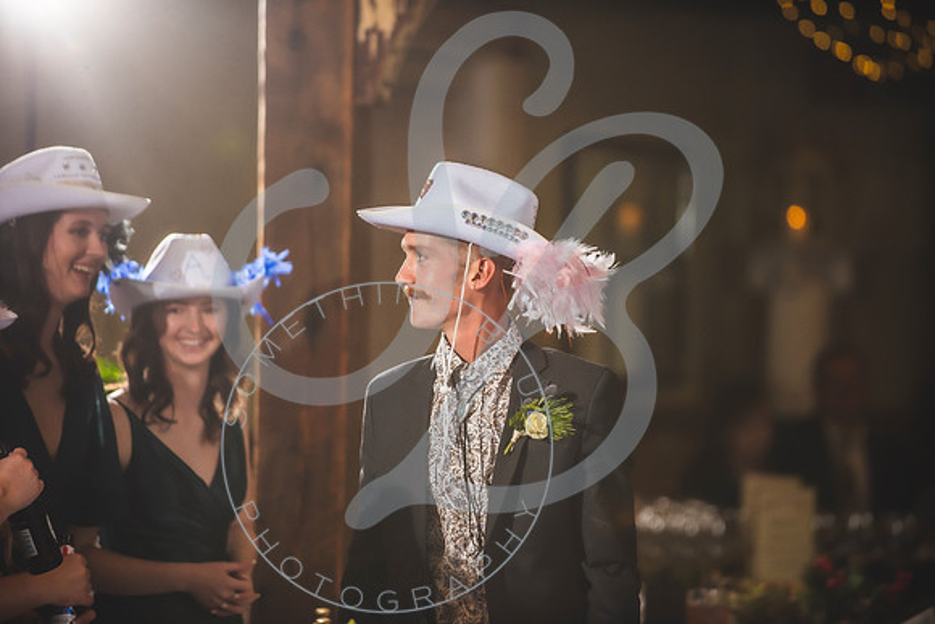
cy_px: 312
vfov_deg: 6.9
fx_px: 5195
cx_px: 468
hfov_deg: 10.3
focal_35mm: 200
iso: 800
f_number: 2.8
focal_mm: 200
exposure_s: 1/200
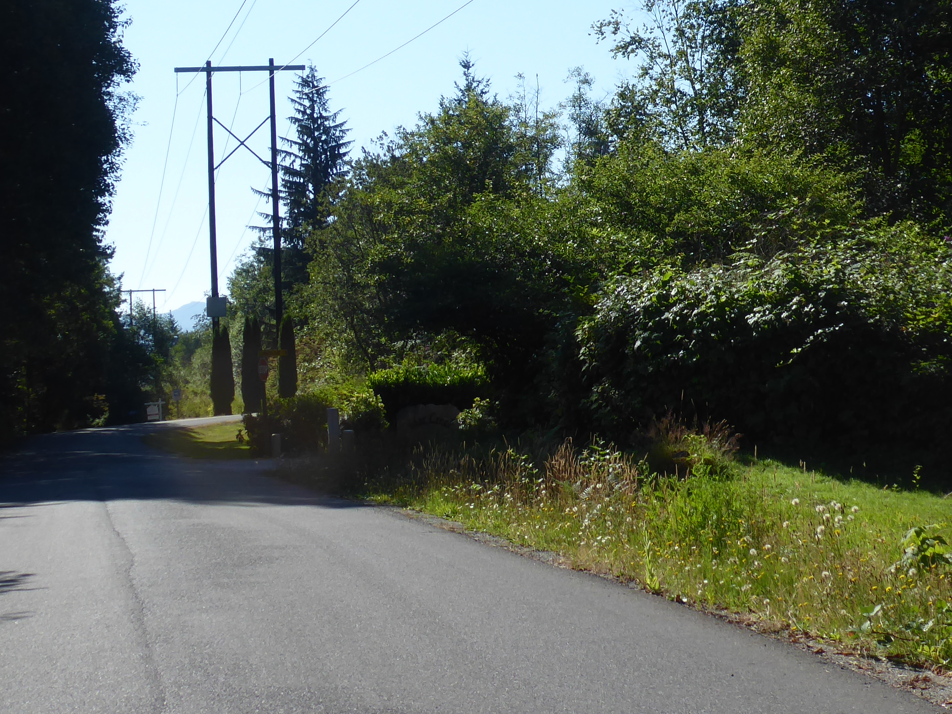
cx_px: 677
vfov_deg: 15.6
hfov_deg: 20.7
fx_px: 2585
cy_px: 142
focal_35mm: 94
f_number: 4.1
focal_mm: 9
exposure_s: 1/640
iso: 80
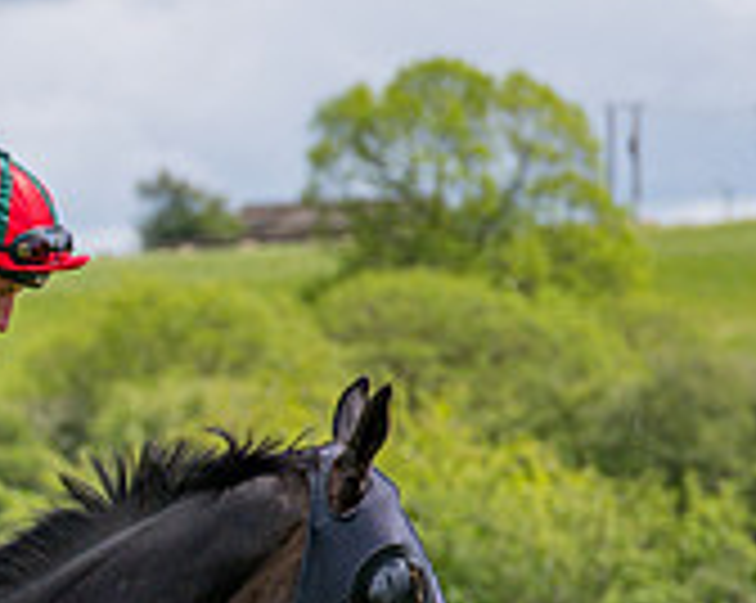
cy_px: 986
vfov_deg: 3.9
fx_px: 8917
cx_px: -590
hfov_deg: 4.8
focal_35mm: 399
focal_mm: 70
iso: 200
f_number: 2.8
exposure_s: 1/2500
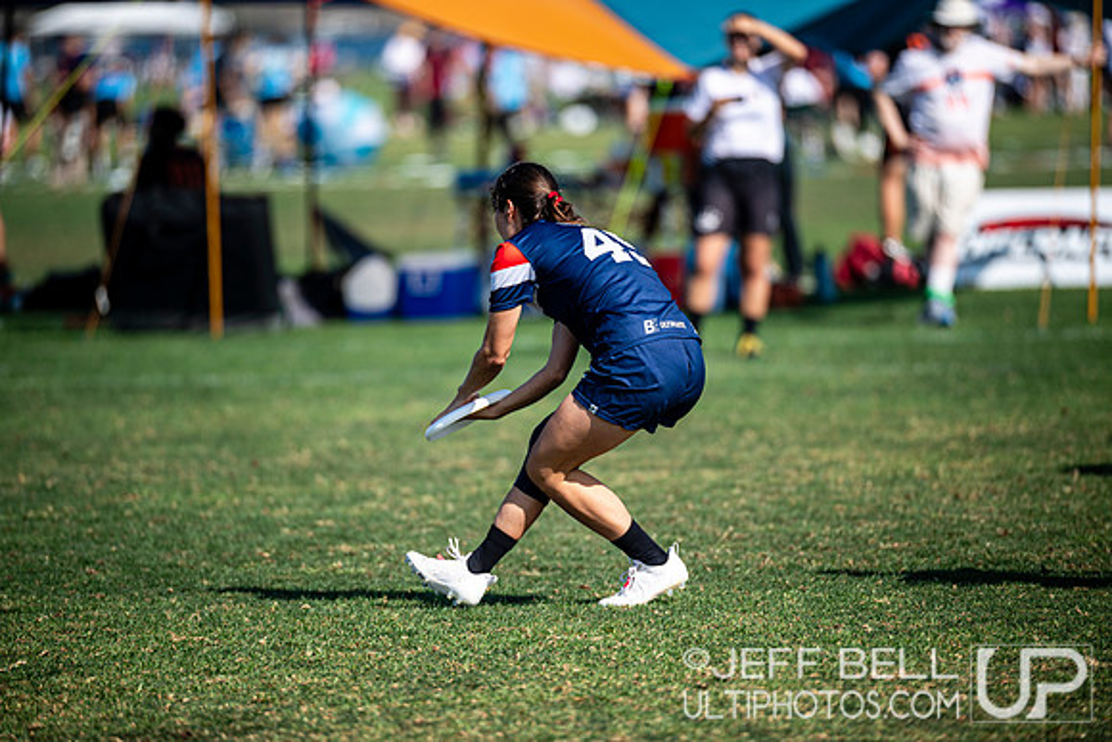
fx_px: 9268
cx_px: 556
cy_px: 371
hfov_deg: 6.9
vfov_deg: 4.6
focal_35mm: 300
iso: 100
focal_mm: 300
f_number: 3.2
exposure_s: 1/1600
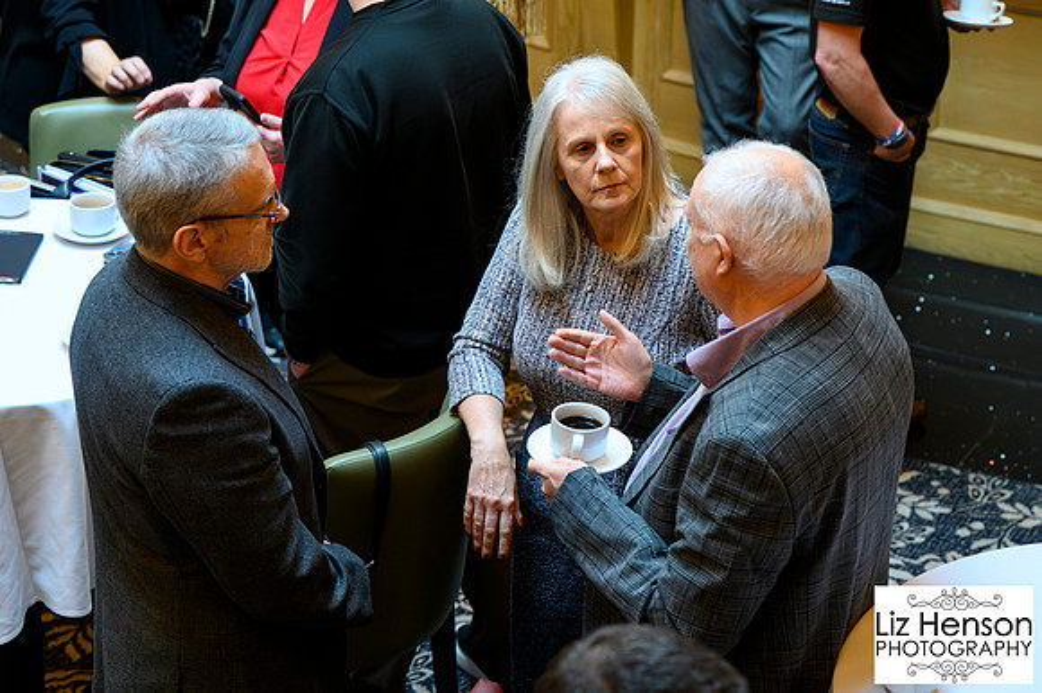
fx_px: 2730
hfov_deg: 21.6
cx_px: 525
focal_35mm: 94
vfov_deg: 14.5
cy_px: 251
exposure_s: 1/160
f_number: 4
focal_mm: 74
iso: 9000
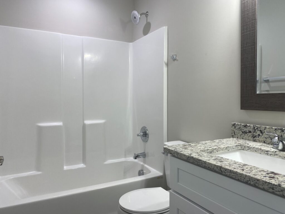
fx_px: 214
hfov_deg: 67.3
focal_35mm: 26
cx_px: 142
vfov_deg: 53.1
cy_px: 107
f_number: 1.8
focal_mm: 4.25
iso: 80
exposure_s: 1/120
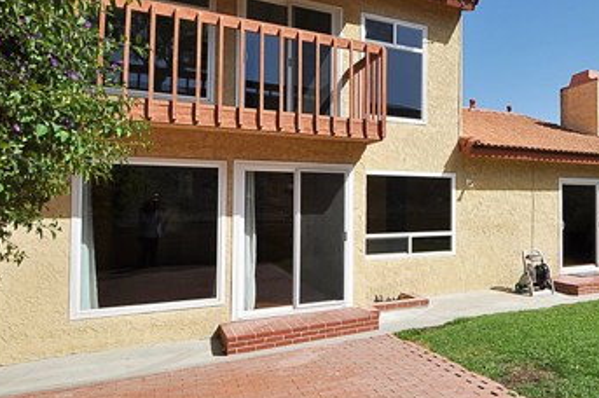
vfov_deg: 46.2
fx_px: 465
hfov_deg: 60.0
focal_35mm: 28
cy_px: 175
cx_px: 484
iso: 200
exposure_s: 1/500
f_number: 11
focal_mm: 10
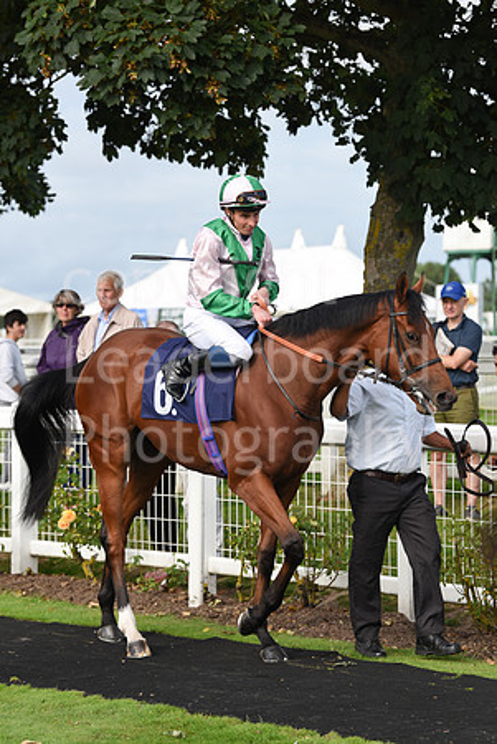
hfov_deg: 10.2
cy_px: 372
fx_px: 2789
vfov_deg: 15.2
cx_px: 248
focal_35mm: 135
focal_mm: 135
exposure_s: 1/1250
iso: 400
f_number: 5.6
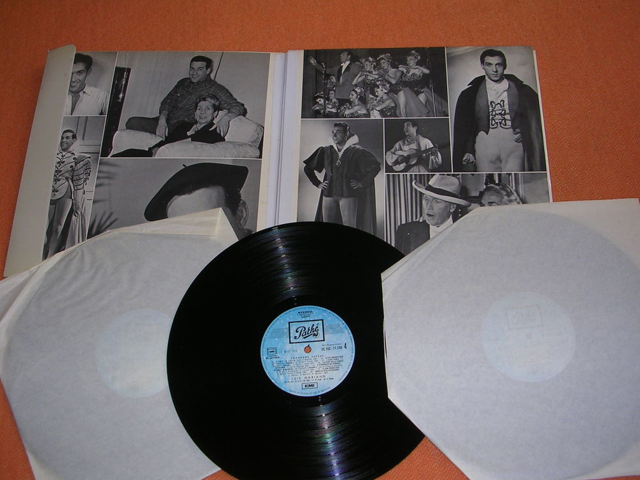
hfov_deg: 49.0
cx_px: 320
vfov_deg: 37.7
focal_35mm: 38
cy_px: 240
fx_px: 703
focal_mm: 5.8
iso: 50
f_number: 2.8
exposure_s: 1/60.1
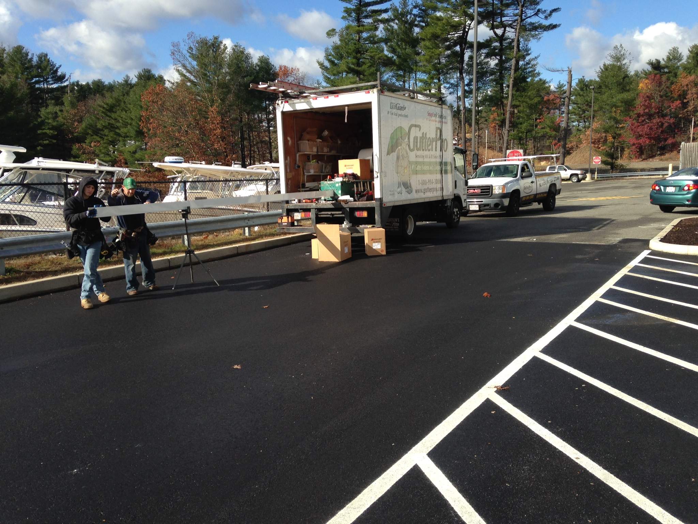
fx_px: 665
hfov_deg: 55.4
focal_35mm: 33
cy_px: 262
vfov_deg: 42.9
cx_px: 349
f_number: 2.4
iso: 50
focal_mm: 4.12
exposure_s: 1/1043
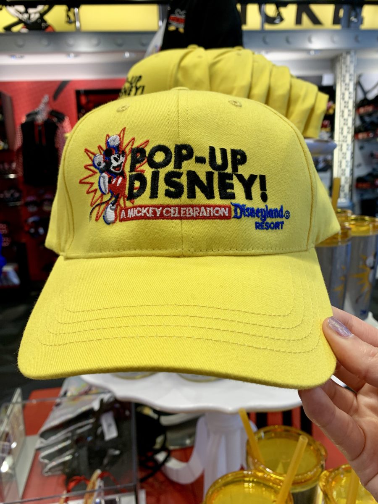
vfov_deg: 67.3
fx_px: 379
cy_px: 252
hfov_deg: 53.1
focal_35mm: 26
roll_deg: +1.9
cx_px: 189
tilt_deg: -11.9
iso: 64
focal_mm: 4.25
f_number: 1.8
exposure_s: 1/120
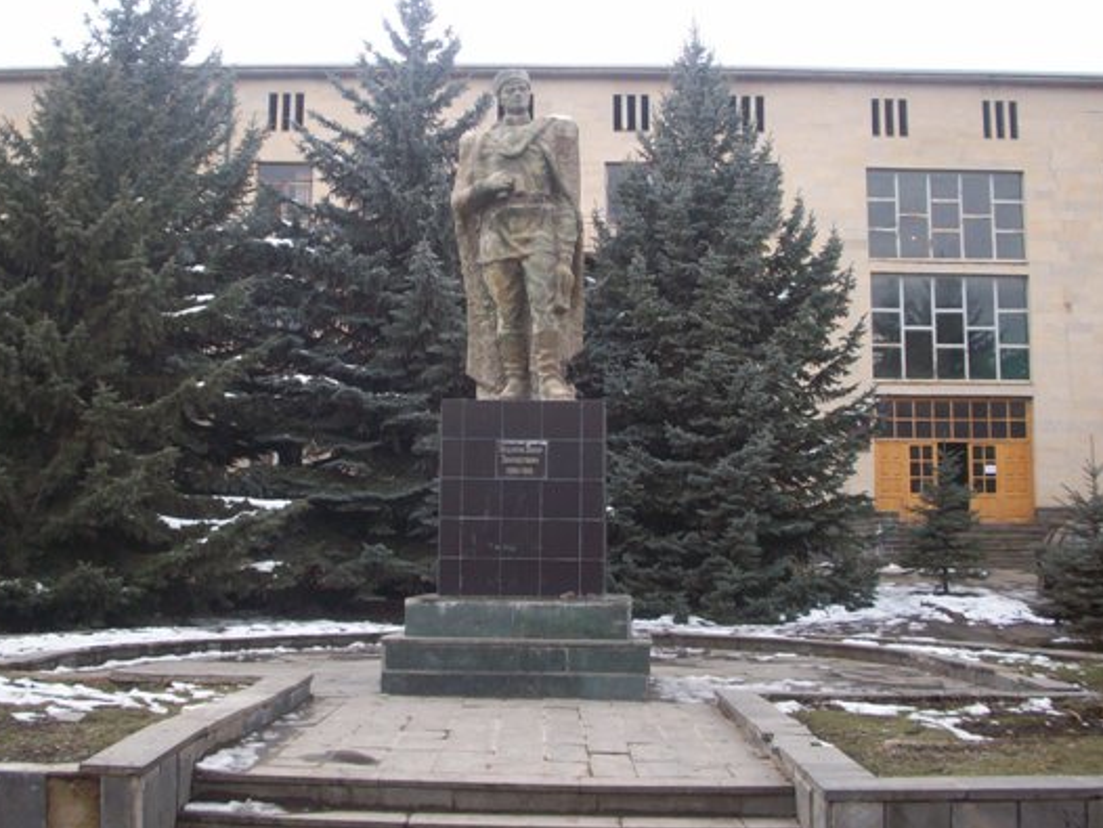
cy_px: 375
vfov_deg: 32.2
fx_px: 1435
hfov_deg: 42.0
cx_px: 476
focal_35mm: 45
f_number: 2.8
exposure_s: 1/452
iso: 80
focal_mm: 6.2
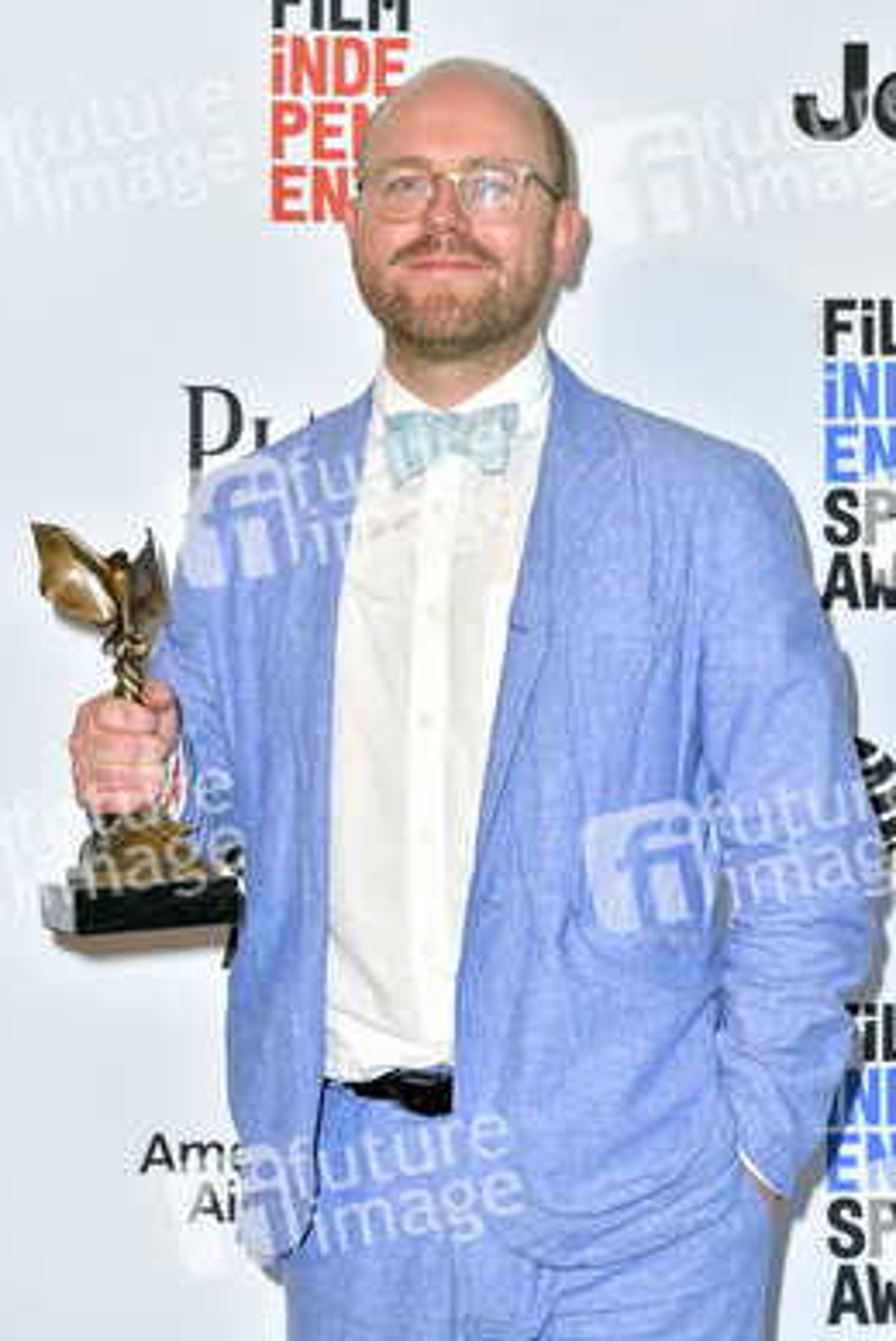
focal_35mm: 72
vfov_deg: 28.1
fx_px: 2683
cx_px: 446
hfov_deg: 19.0
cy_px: 679
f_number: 6.3
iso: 500
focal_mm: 70
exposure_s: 1/320
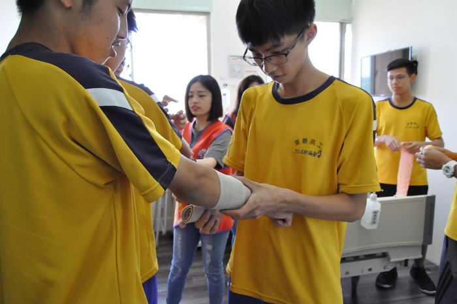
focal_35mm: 27
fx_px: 342
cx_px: 228
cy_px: 152
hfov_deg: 67.4
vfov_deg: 47.8
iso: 3200
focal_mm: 18
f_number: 7.1
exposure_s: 1/200
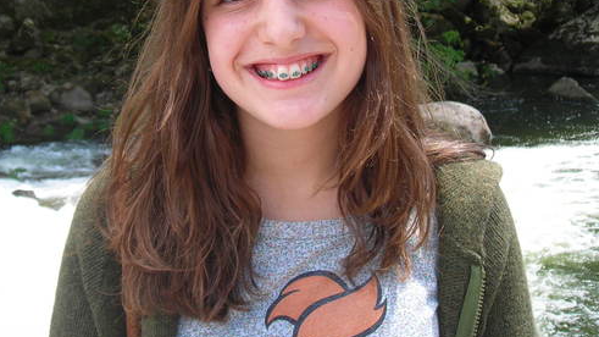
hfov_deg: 38.5
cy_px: 51
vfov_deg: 21.8
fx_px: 858
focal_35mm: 54
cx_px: 268
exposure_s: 1/103
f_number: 3.2
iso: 50
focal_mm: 6.3
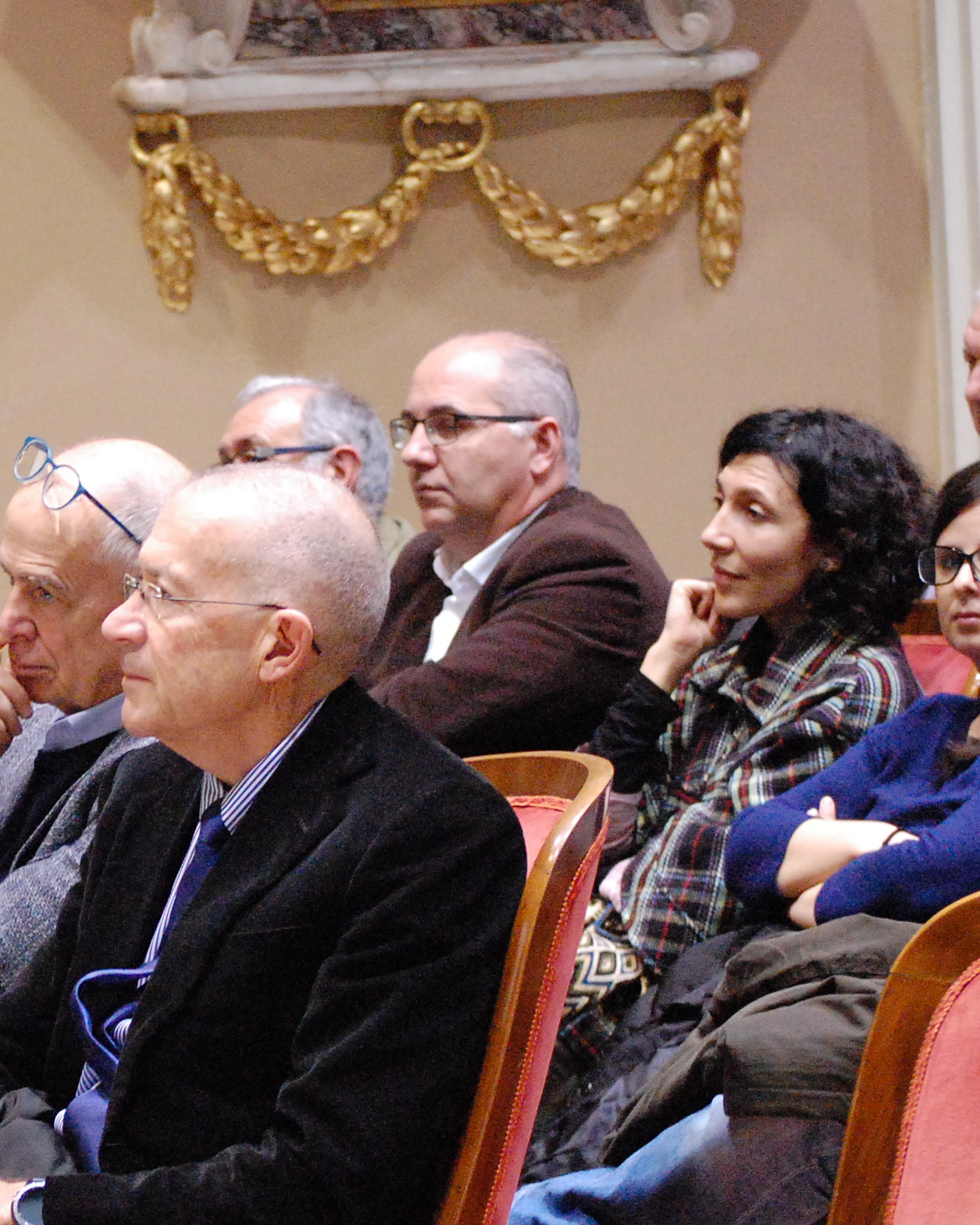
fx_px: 5180
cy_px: 687
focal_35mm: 143
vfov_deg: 13.5
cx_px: 71
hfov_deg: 10.7
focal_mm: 55
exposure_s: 1/40
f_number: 4
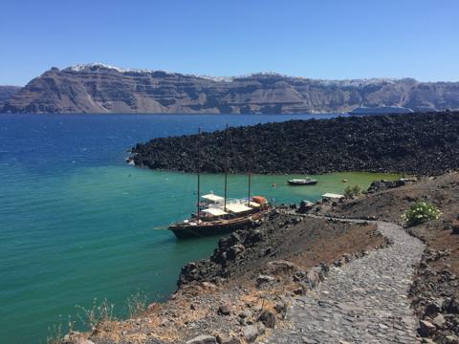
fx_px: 385
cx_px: 230
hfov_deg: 61.7
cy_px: 172
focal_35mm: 29
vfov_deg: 48.2
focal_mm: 4.15
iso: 32
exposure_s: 1/2083
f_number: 2.2
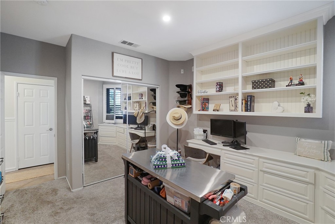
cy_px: 112
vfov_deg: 77.4
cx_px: 168
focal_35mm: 15
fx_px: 140
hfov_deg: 100.4
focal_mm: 10
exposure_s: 1/13
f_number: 5.6
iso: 800
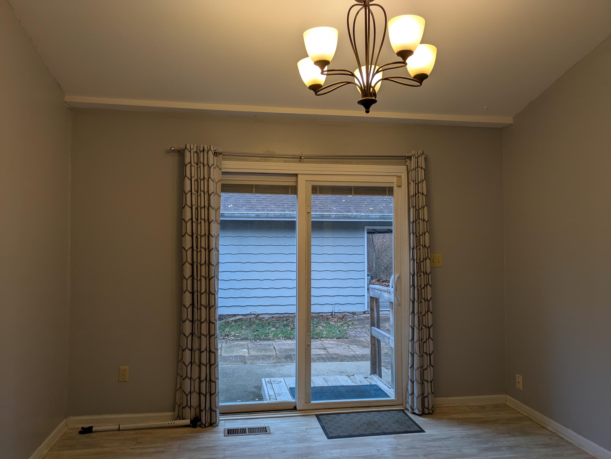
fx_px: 441
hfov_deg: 69.4
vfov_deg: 54.9
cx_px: 306
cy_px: 230
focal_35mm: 25
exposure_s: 1/120
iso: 113
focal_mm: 5.43
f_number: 1.89
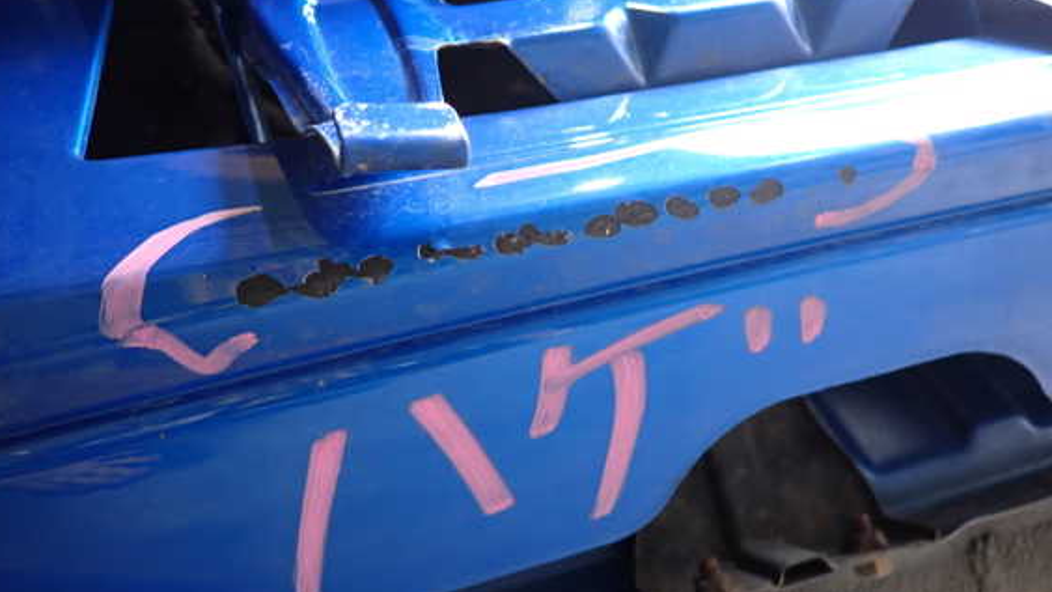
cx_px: 539
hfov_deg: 66.1
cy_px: 276
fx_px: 809
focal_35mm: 29
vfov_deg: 40.1
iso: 400
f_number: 2
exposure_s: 1/30
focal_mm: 4.5
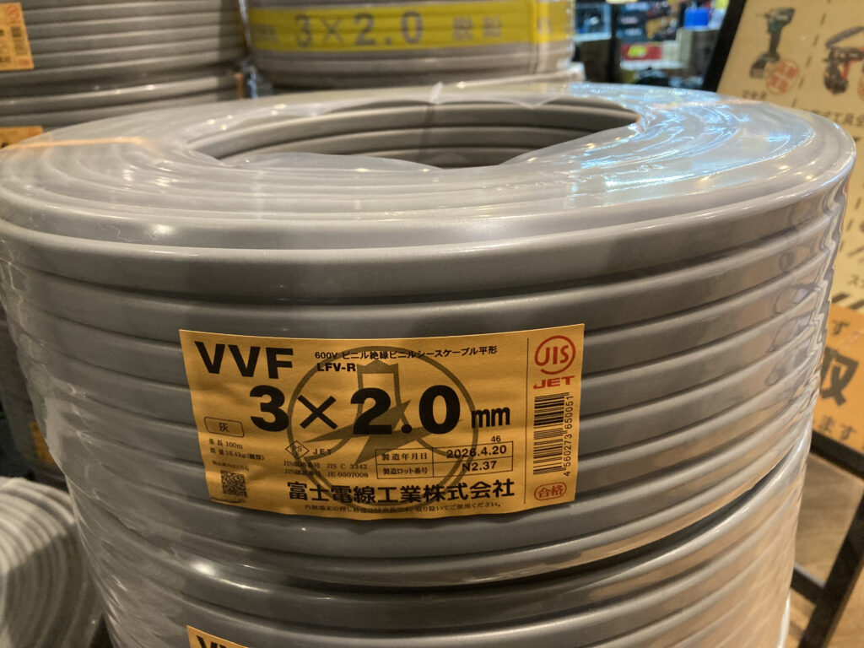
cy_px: 324
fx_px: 699
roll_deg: +1.8
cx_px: 432
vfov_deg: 49.7
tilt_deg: -23.5
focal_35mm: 28
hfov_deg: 63.4
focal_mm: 3.99
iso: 320
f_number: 1.8
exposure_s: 1/33
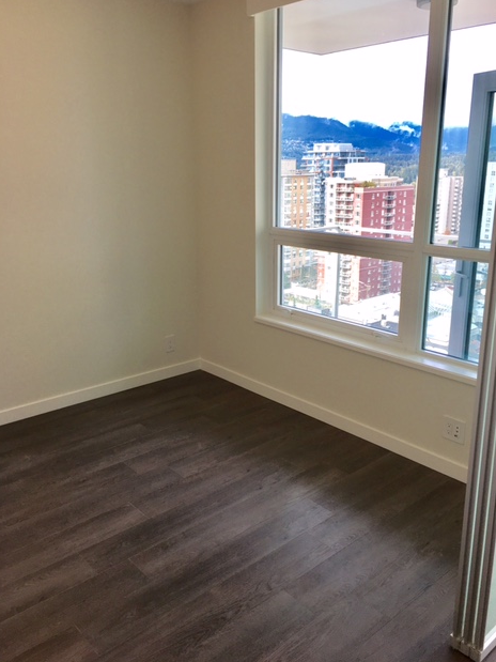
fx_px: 573
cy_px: 321
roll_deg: +0.9
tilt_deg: -14.7
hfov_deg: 46.8
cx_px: 246
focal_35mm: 30
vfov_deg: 60.0
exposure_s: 1/120
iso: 32
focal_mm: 4.15
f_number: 2.2
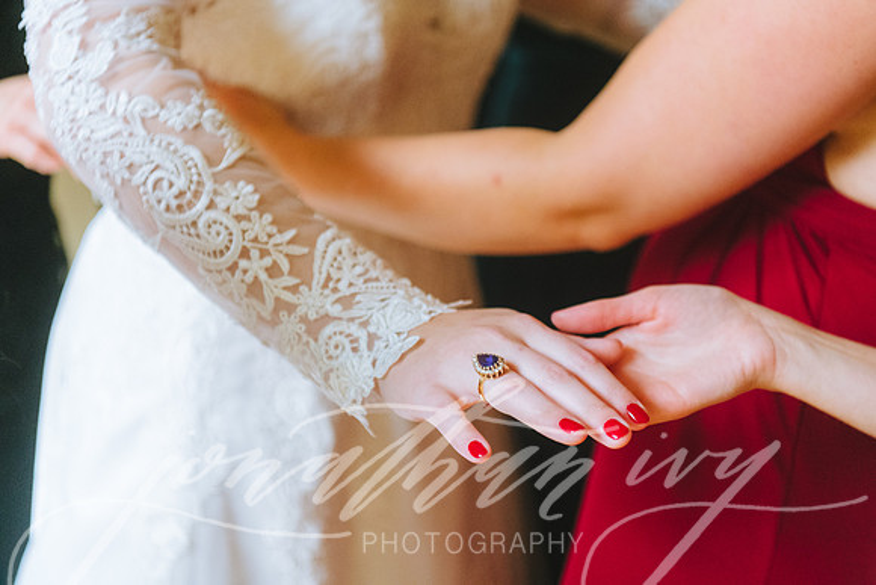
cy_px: 271
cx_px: 470
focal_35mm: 75
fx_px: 1830
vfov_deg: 18.1
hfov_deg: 26.9
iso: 2500
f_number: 2.8
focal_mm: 70
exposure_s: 1/60
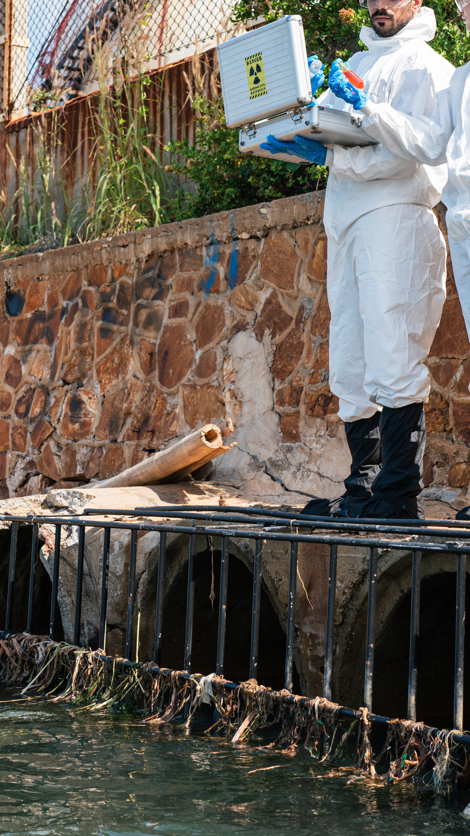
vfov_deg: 24.2
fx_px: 1928
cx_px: 212
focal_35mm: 87
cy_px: 231
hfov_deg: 13.9
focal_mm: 35
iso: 100
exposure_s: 1/1000
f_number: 3.5
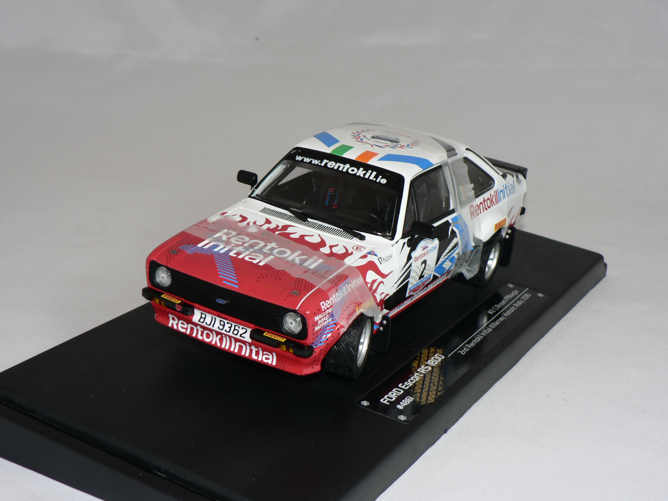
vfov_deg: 26.6
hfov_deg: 34.9
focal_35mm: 55
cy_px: 250
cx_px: 334
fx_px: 1061
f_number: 3.2
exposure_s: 1/60
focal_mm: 9.2
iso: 80
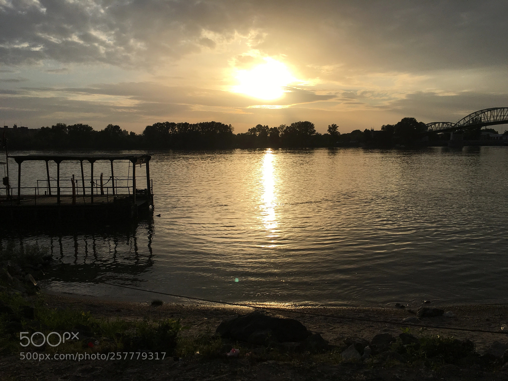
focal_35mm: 29
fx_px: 426
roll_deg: +0.3
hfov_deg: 61.7
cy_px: 190
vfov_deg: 48.2
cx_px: 254
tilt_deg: -8.4
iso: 25
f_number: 2.2
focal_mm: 4.15
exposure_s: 1/2959
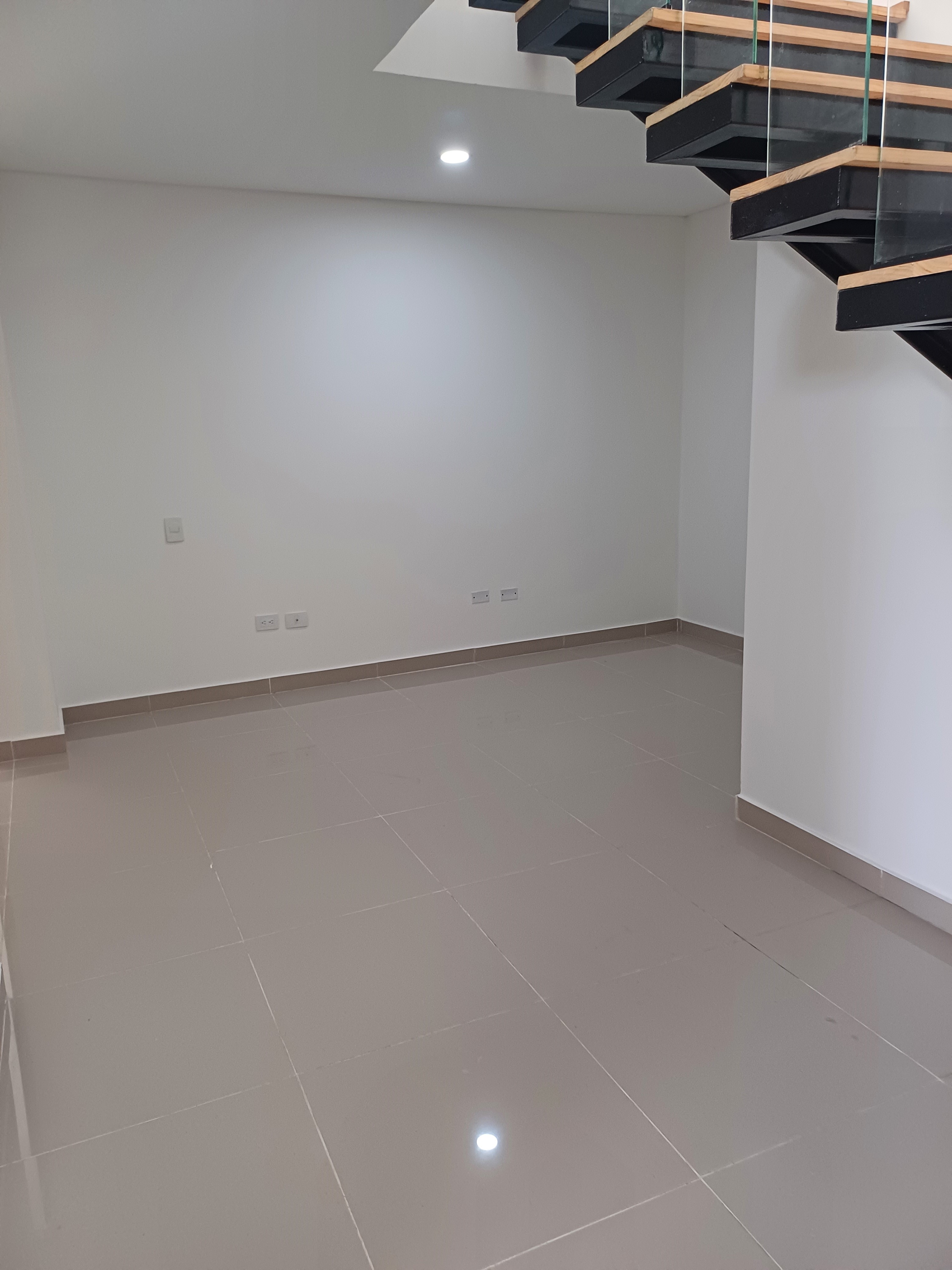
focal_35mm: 25
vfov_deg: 69.4
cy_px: 635
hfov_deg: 54.9
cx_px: 476
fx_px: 917
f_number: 1.8
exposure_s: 1/60
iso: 320
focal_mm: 4.65
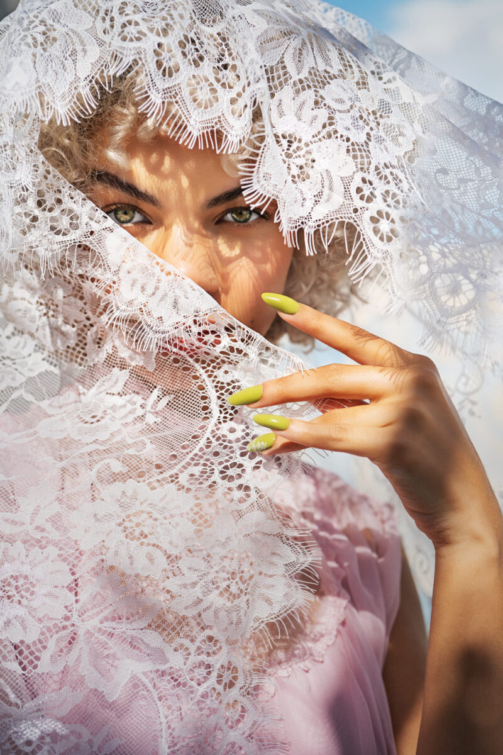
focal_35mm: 50
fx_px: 1048
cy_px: 378
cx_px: 252
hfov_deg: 27.0
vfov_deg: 39.6
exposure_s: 1/1600
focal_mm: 50
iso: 200
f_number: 4.5
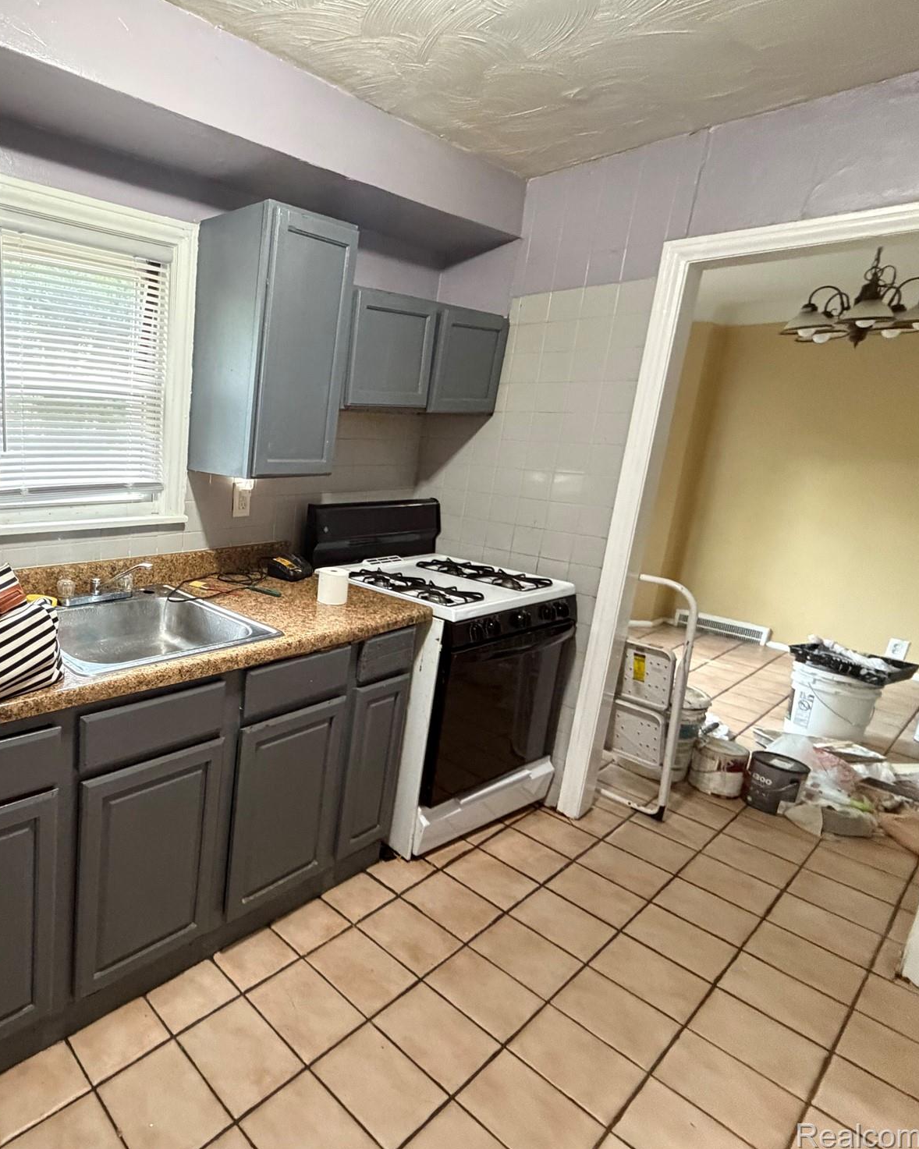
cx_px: 151
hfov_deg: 63.1
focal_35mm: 19
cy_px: 559
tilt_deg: -12.6
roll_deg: -1.0
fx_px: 646
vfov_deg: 83.3
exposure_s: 1/60
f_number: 2.2
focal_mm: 2.22
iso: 640
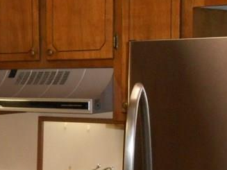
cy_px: 192
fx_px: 780
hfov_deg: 16.1
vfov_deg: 12.2
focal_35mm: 119
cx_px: -22
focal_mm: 6.8
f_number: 4.2
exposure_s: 1/30
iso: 400
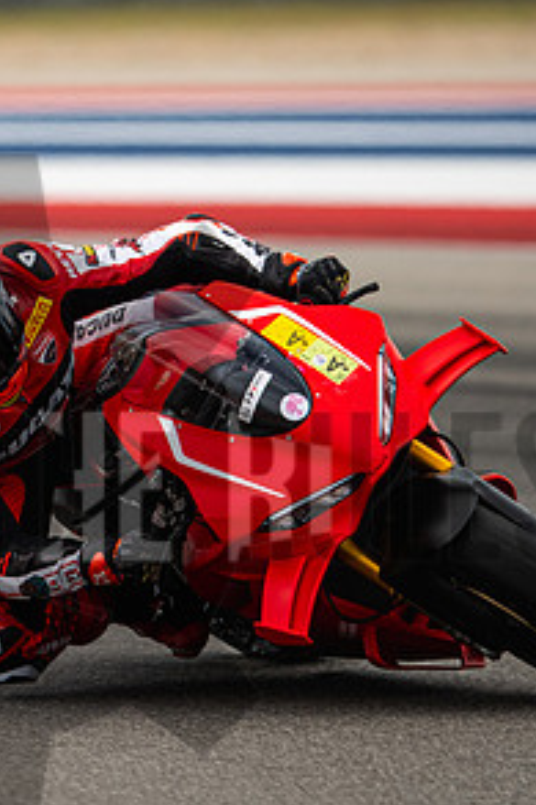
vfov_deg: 3.5
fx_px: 13281
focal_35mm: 594
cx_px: -5
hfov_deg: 2.3
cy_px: 490
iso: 320
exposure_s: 1/4000
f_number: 2
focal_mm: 200
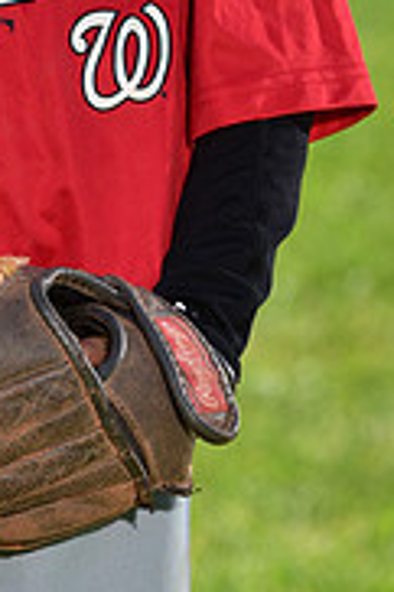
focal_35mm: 431
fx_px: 7089
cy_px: -205
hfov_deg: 3.2
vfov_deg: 4.8
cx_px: -63
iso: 80
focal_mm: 135
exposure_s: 1/250
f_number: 5.6
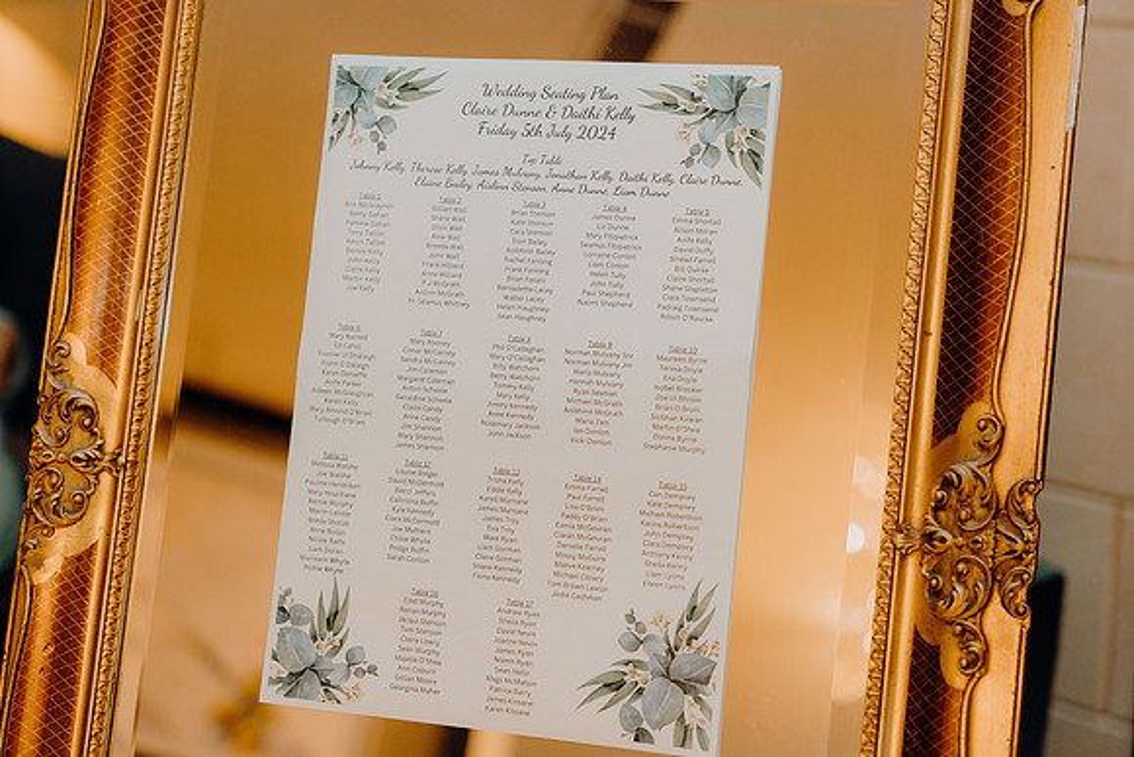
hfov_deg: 31.9
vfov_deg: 21.6
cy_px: 378
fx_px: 1985
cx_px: 567
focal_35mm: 63
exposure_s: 1/200
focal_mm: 63
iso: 1250
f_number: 2.8
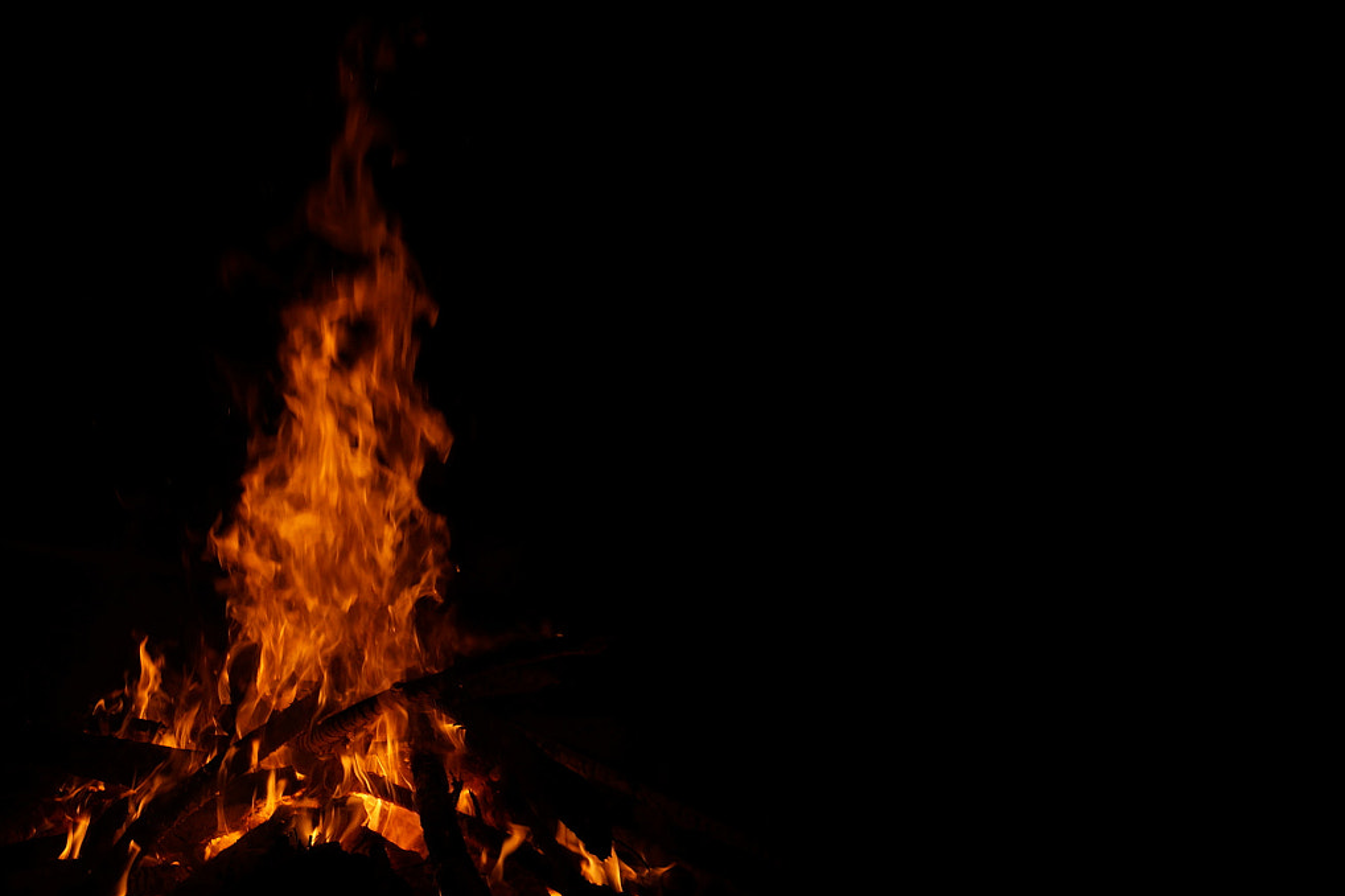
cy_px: 483
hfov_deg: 29.9
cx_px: 304
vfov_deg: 20.6
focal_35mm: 66
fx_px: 2465
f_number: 5
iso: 100
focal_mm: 28
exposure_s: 1/200
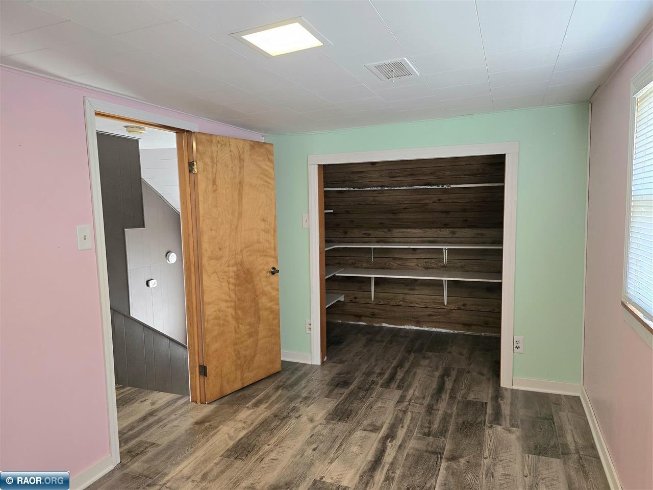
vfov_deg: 58.9
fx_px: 434
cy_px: 245
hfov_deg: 73.9
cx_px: 326
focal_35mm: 23
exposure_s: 1/120
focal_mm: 6.3
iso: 800
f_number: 1.7
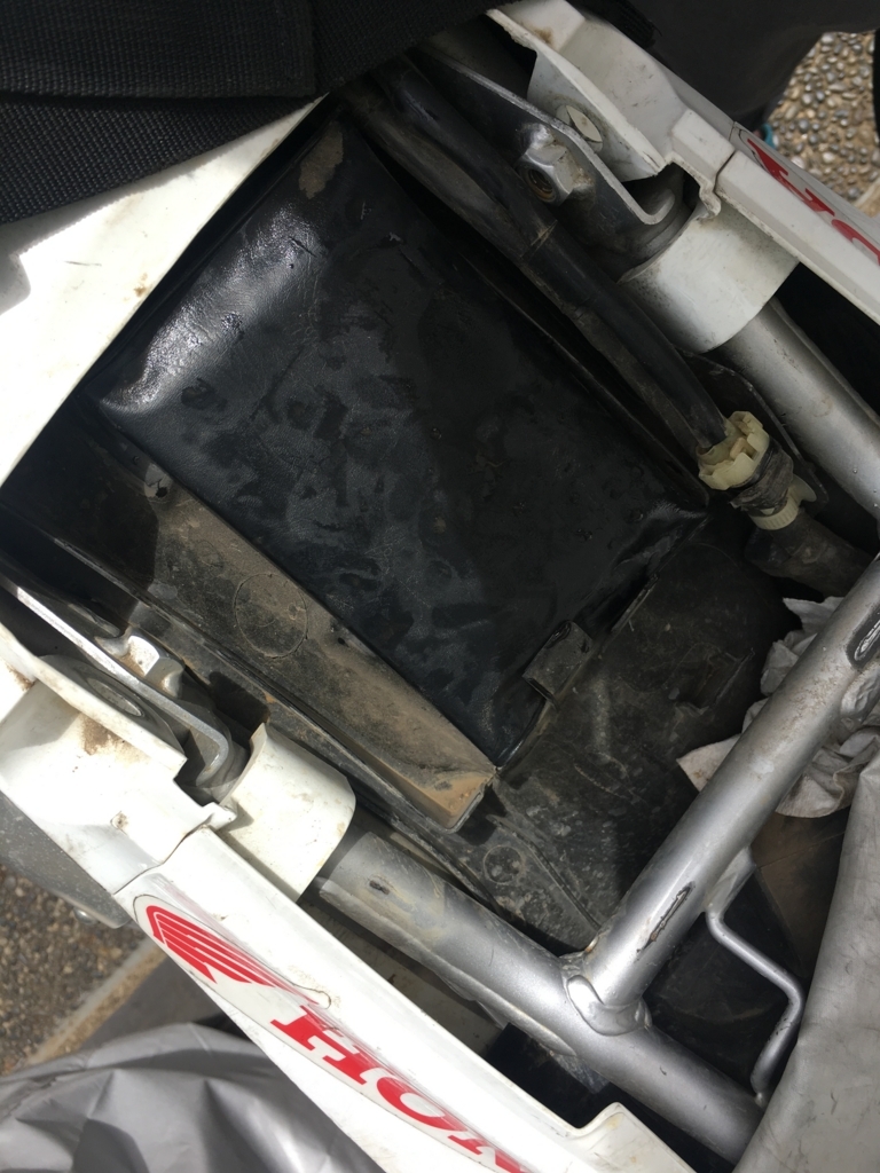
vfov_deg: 61.7
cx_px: 440
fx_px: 983
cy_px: 586
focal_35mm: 29
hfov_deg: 48.2
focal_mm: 4.15
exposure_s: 1/986
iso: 25
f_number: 2.2
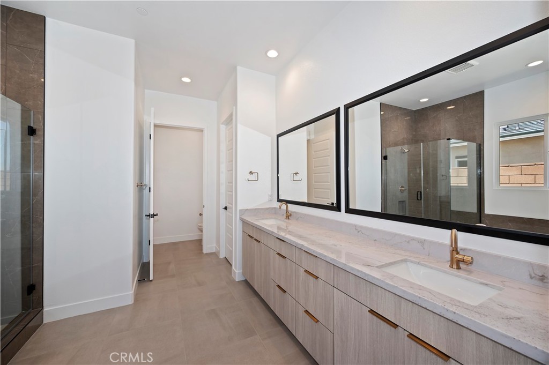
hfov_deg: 104.3
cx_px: 274
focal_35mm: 14
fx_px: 213
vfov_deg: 81.1
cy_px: 182
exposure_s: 1/20
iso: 280
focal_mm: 14
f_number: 8
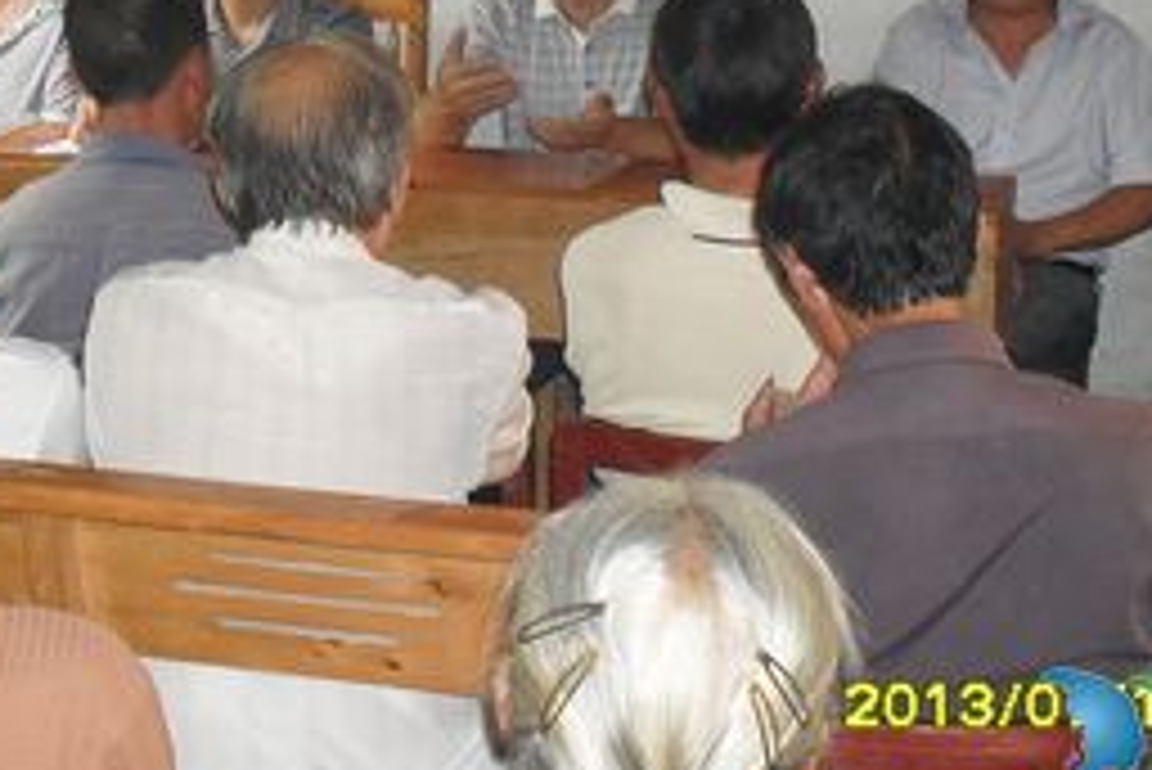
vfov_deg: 18.8
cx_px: 486
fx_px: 2273
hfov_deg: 28.4
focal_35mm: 71
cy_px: 25
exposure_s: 1/45
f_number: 3.2
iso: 200
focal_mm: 6.3
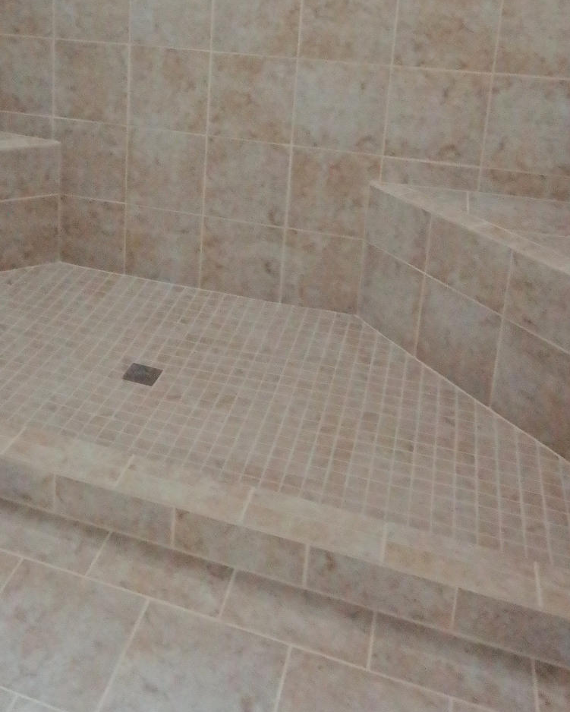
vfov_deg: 47.2
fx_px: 759
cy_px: 131
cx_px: 135
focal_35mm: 36
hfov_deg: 39.9
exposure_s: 1/15
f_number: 5.6
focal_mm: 12
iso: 3200
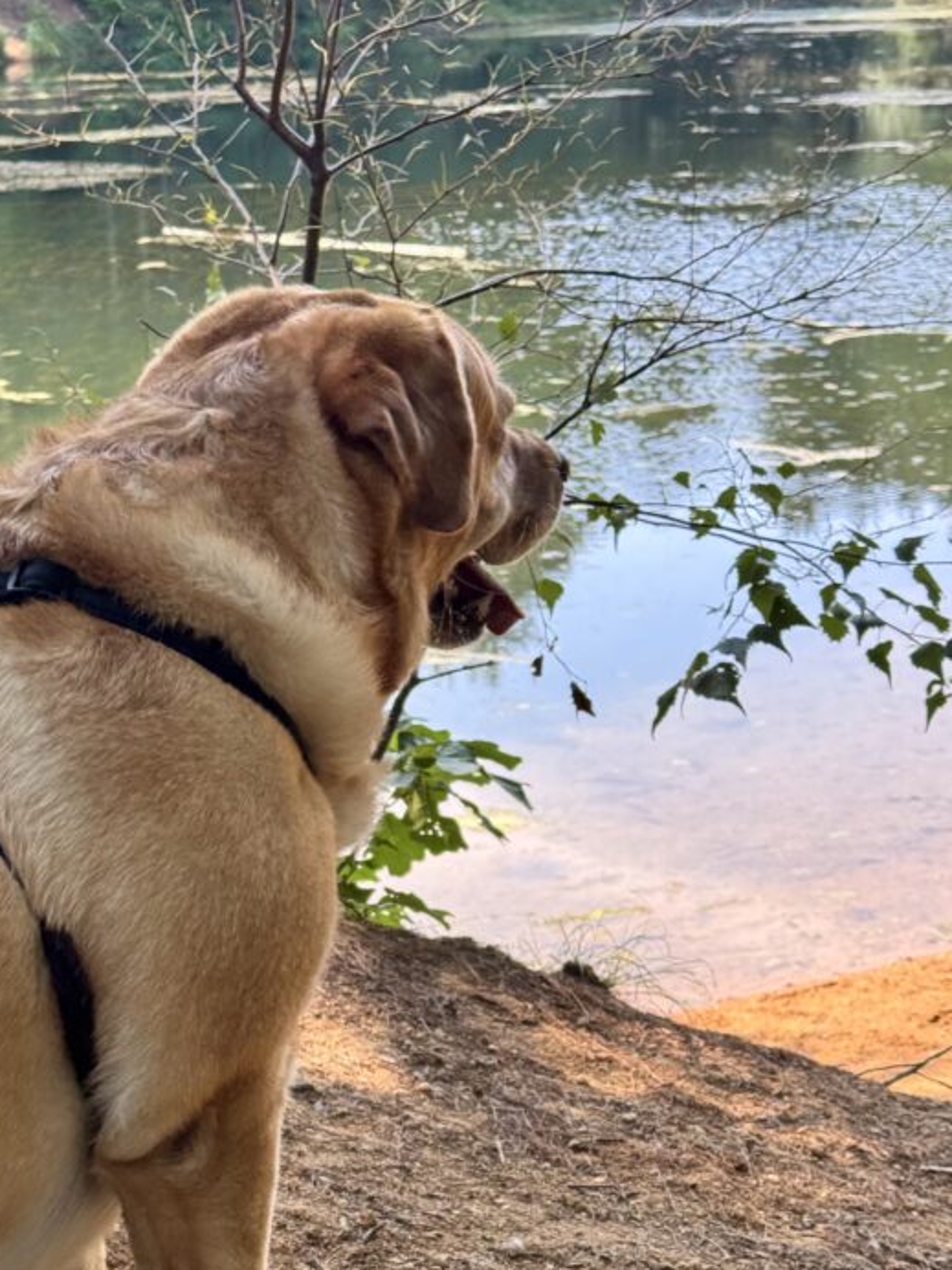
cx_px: 281
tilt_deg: -18.4
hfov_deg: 20.6
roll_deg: +0.6
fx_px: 2603
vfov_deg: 27.3
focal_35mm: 71
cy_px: 809
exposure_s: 1/364
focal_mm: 6.76
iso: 64
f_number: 1.78
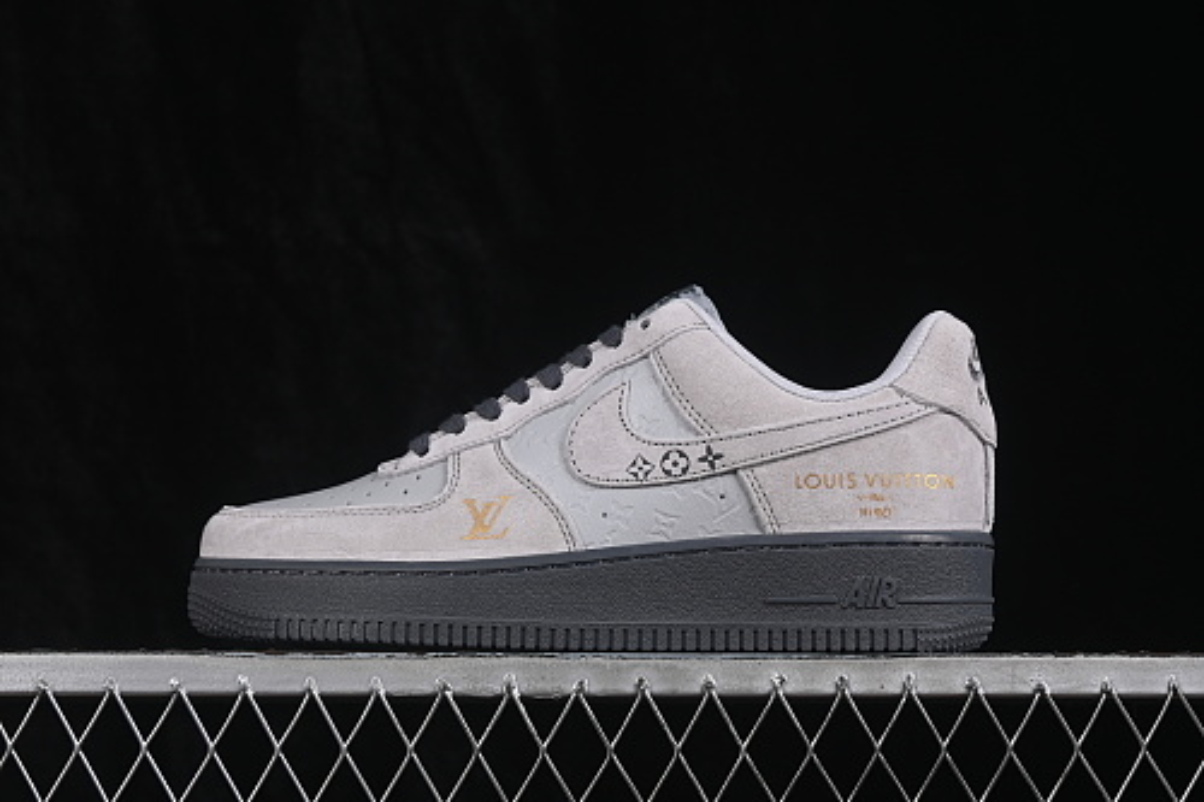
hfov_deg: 27.0
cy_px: 401
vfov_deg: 18.2
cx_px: 602
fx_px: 2507
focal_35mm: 75
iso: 160
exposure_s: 1/80
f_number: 8
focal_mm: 50
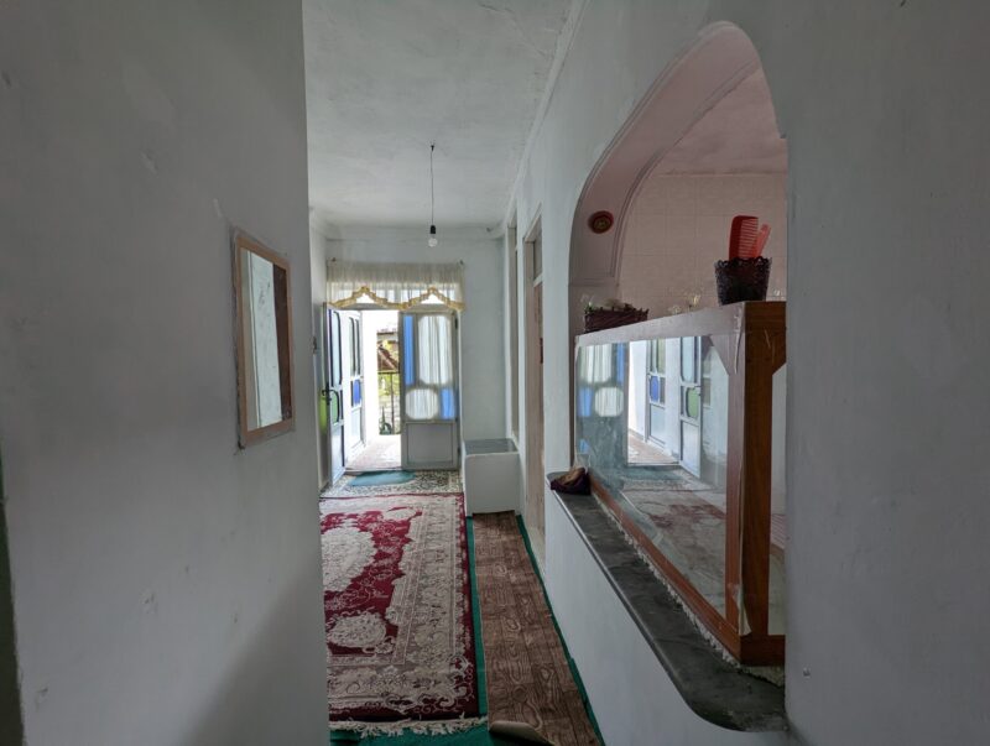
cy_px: 373
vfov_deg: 78.3
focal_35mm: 16
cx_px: 495
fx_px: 458
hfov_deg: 94.4
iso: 56
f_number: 2.2
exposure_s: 1/137
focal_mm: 2.35
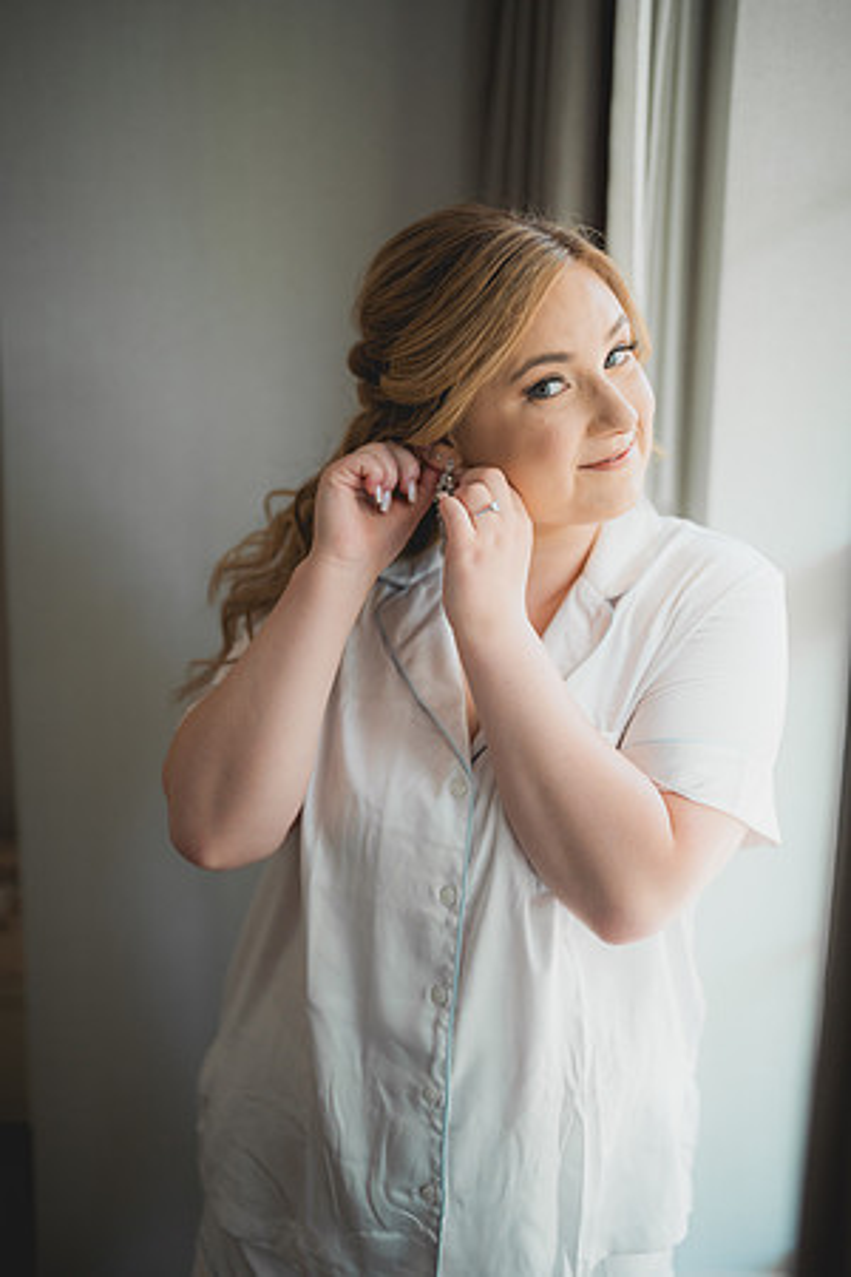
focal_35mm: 50
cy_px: 638
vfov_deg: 39.6
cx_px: 426
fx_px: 1773
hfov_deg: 27.0
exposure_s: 1/800
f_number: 1.2
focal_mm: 50
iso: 400
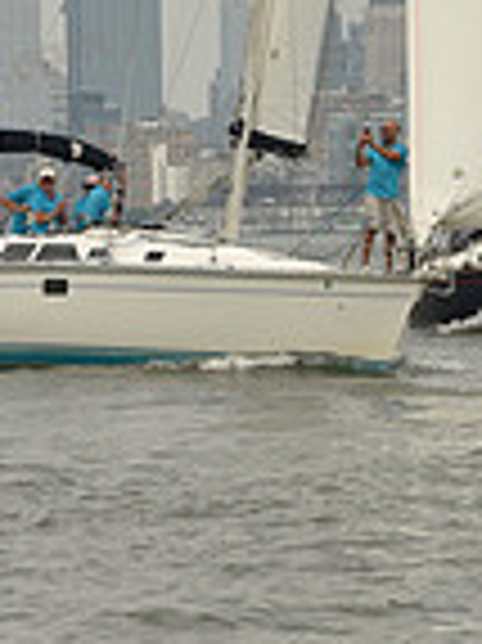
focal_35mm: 475
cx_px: 345
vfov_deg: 4.1
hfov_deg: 3.1
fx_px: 8832
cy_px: -644
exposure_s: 1/640
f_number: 11
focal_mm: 122
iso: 250
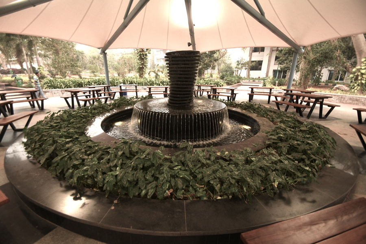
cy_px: 122
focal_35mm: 15
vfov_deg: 77.3
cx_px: 183
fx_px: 152
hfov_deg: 100.4
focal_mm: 10
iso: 1000
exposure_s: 1/30
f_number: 3.5
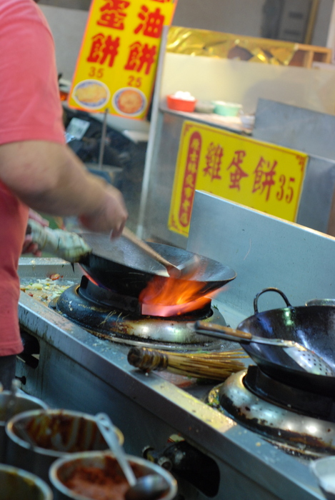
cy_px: 250
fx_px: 1043
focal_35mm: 75
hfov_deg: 18.2
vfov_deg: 27.0
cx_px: 168
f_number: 3.5
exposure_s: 1/30
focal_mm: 50
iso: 500
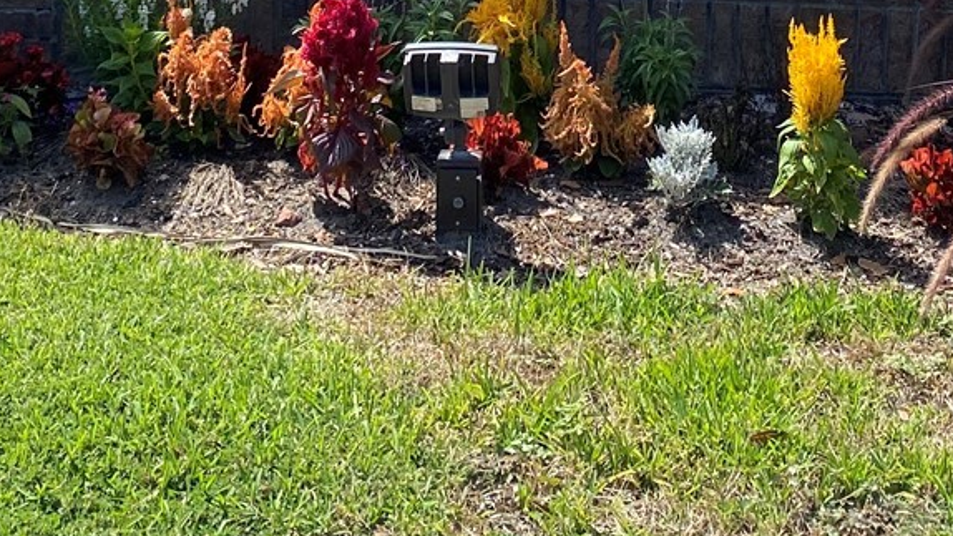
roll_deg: -1.1
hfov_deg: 26.8
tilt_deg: -4.6
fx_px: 1996
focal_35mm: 79
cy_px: -345
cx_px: 495
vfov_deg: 14.0
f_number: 1.8
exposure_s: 1/2571
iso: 32
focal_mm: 4.25
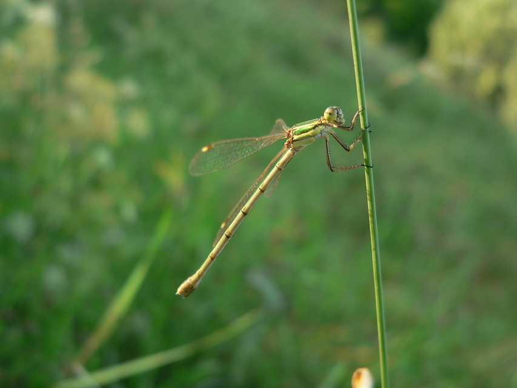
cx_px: 258
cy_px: 194
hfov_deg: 33.8
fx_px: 851
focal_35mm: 57
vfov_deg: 25.7
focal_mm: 9.4
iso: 80
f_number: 2.8
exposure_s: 1/160
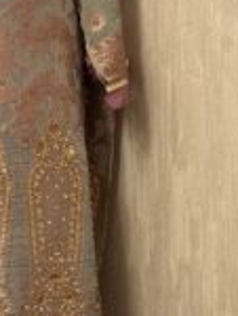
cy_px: 120
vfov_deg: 15.4
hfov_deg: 11.6
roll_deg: +0.3
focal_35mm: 128
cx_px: 44
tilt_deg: -3.1
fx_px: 1170
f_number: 1.78
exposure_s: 1/33
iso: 200
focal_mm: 6.76
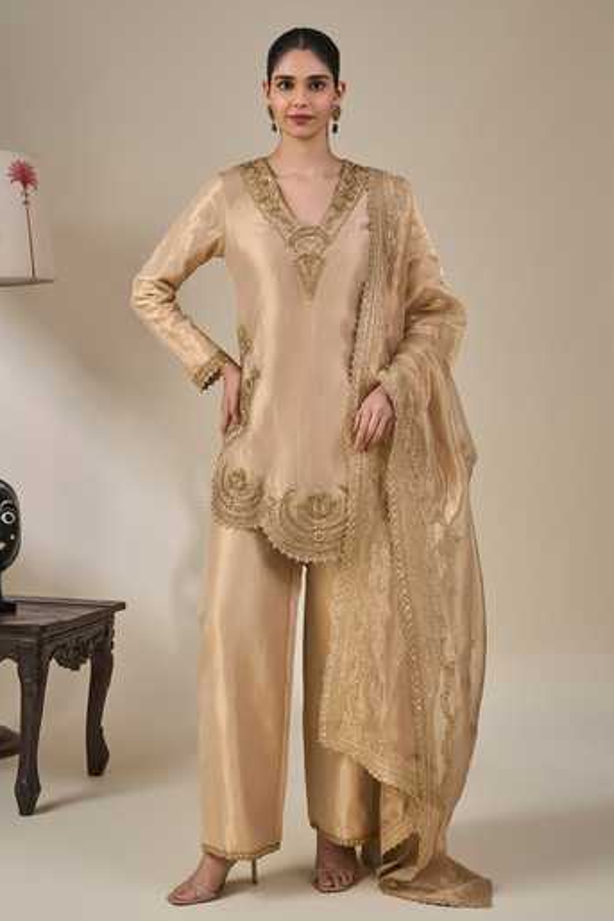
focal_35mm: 49
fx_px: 1253
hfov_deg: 27.5
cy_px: 465
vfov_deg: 40.3
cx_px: 310
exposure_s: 1/160
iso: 250
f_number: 5.6
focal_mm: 48
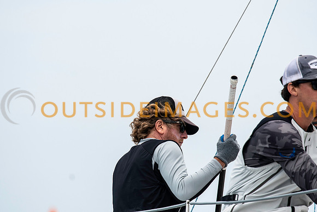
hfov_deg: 4.6
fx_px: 3966
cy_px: 106
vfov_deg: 3.1
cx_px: 158
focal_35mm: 450
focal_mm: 300
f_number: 5.6
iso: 400
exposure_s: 1/1600
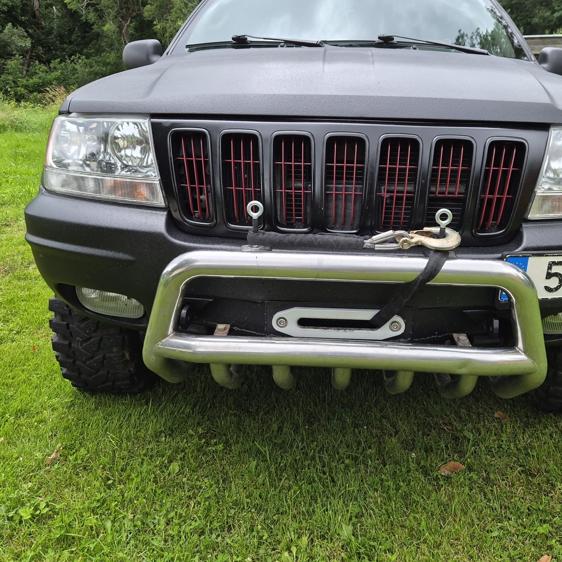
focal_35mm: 32
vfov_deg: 50.9
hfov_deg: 51.0
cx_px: 316
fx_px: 588
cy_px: 234
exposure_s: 1/180
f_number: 1.8
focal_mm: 5.4
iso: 200
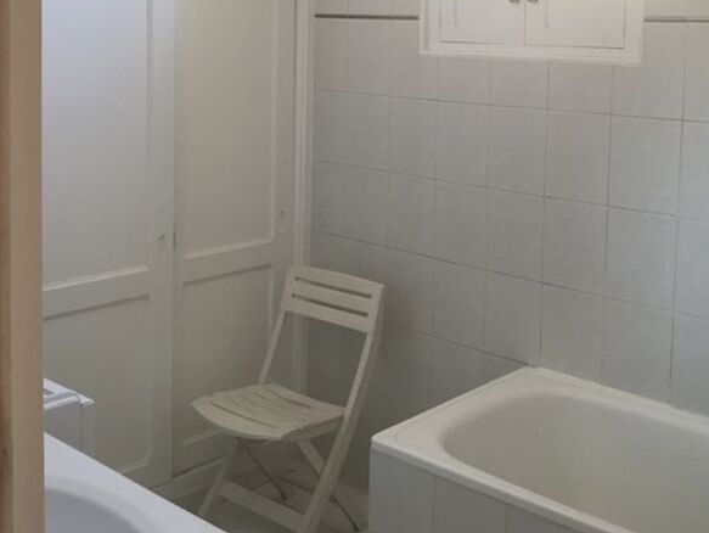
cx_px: 373
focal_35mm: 48
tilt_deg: -6.7
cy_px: 114
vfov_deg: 29.7
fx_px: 984
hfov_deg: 39.6
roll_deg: -2.0
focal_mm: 3.99
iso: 32
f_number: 1.8
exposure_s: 1/50
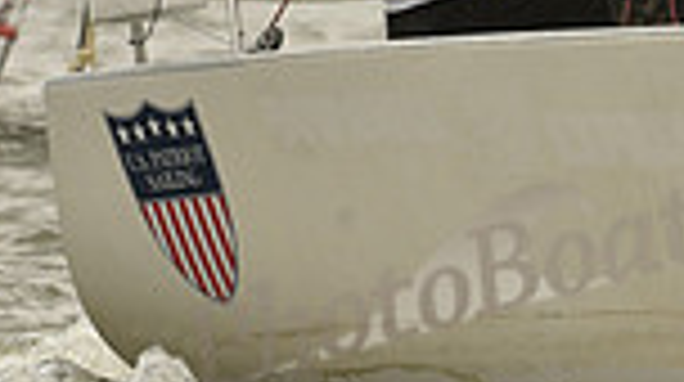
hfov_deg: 2.0
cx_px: 1058
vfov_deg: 1.1
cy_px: -20
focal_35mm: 1081
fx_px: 19579
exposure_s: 1/800
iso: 400
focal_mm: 270
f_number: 9
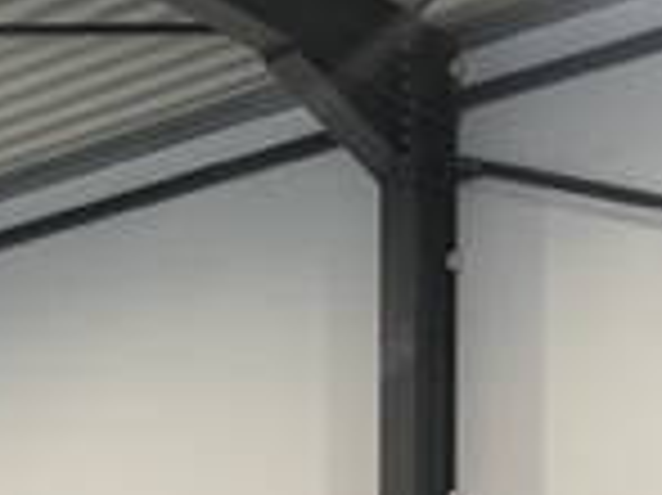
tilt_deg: -1.2
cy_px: 994
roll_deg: +0.2
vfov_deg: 11.7
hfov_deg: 16.5
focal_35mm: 113
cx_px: -203
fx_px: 2159
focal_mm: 4.2
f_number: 1.6
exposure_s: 1/50
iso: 80
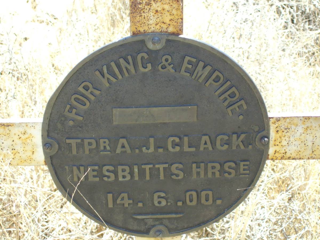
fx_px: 804
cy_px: 120
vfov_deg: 17.0
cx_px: 160
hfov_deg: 22.5
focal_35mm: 87
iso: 160
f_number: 4.3
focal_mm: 14
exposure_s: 1/250
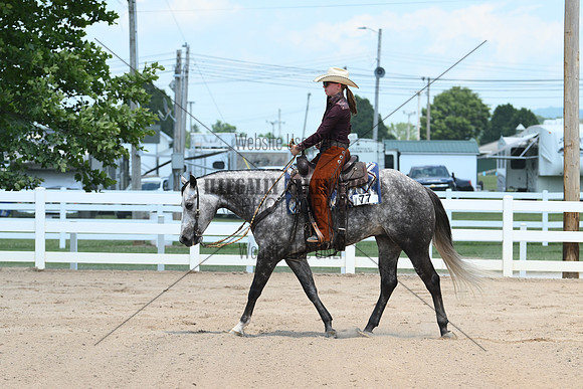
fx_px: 2721
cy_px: 194
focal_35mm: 168
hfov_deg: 12.2
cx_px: 292
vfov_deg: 8.2
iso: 250
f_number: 4.5
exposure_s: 1/1347
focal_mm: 112
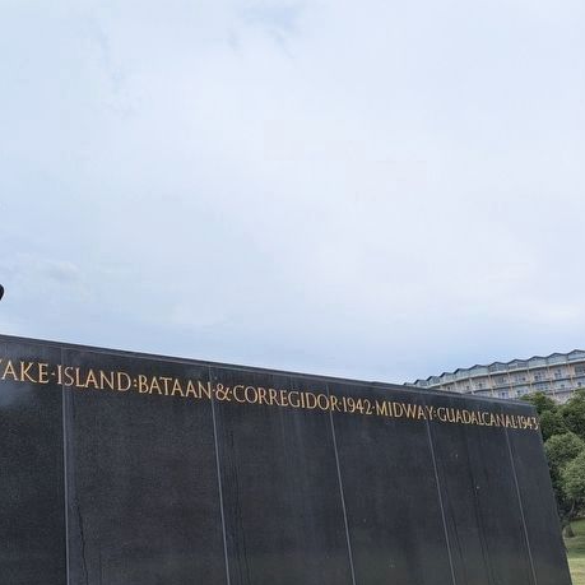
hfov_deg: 42.0
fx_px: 707
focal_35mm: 37
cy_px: 319
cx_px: 80
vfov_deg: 44.9
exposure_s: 1/1712
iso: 41
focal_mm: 4.53
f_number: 1.7
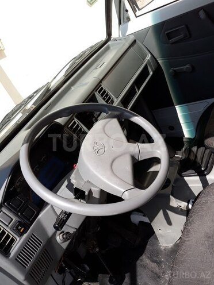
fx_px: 223
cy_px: 142
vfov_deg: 65.3
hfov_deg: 51.4
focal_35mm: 27
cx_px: 107
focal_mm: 3.71
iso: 40
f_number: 1.7
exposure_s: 1/853
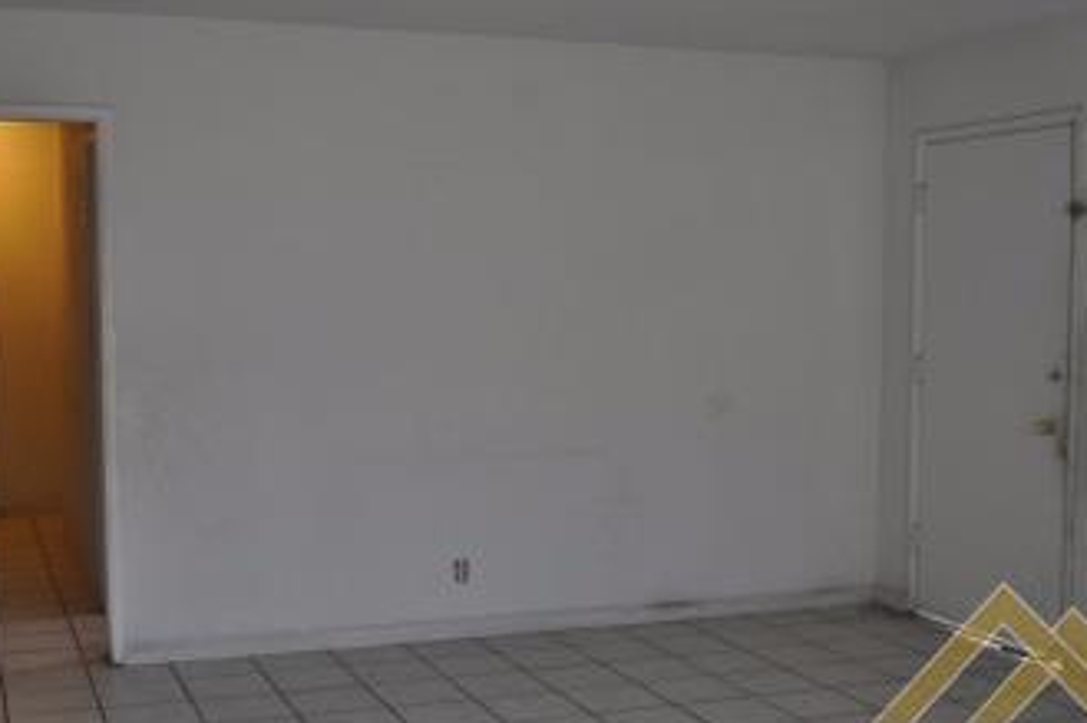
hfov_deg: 40.3
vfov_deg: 27.5
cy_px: 376
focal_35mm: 49
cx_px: 486
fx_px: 1479
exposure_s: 1/60
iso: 400
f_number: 4
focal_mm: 24
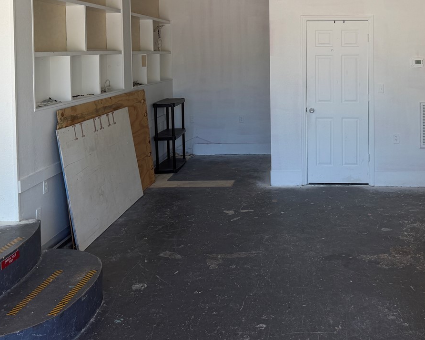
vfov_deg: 34.5
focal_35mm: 42
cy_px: 65
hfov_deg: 43.3
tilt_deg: -2.1
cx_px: 279
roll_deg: +0.6
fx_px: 528
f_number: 1.78
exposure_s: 1/246
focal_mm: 6.76
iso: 64
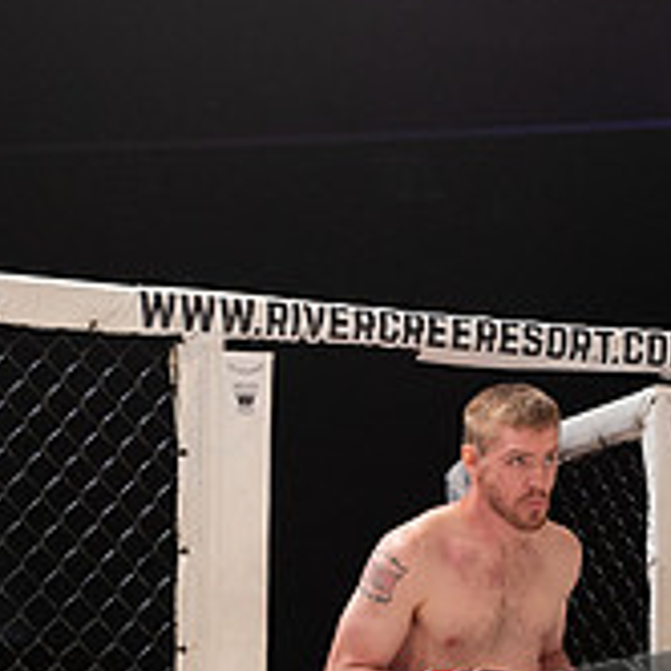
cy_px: 752
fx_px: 3640
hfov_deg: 10.5
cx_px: 501
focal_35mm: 166
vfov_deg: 10.4
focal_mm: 56
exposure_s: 1/500
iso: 1600
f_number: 4
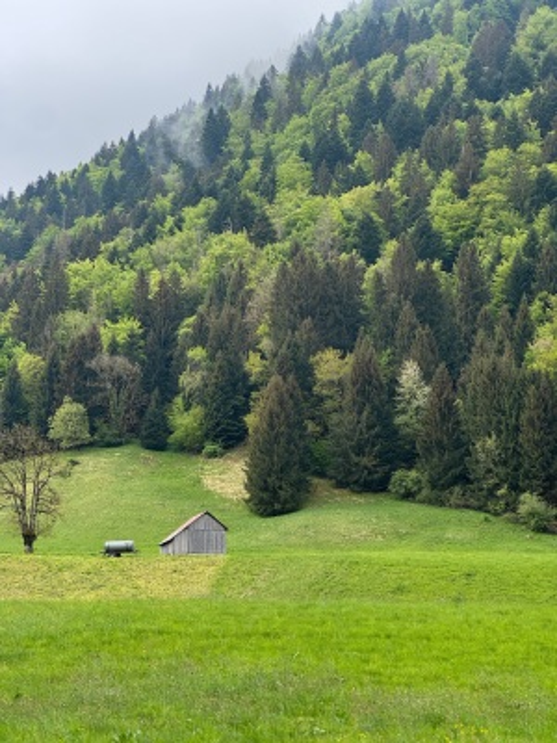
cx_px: 278
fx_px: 1652
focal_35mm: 77
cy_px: 372
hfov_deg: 19.1
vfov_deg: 25.3
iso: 25
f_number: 2.8
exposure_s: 1/341
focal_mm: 9
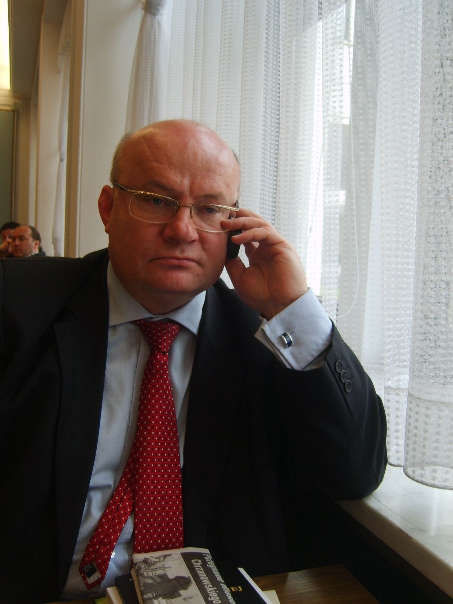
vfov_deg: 52.6
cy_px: 302
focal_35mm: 35
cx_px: 226
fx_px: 611
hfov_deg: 40.7
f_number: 2.8
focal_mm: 7.4
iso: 50
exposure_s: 1/60
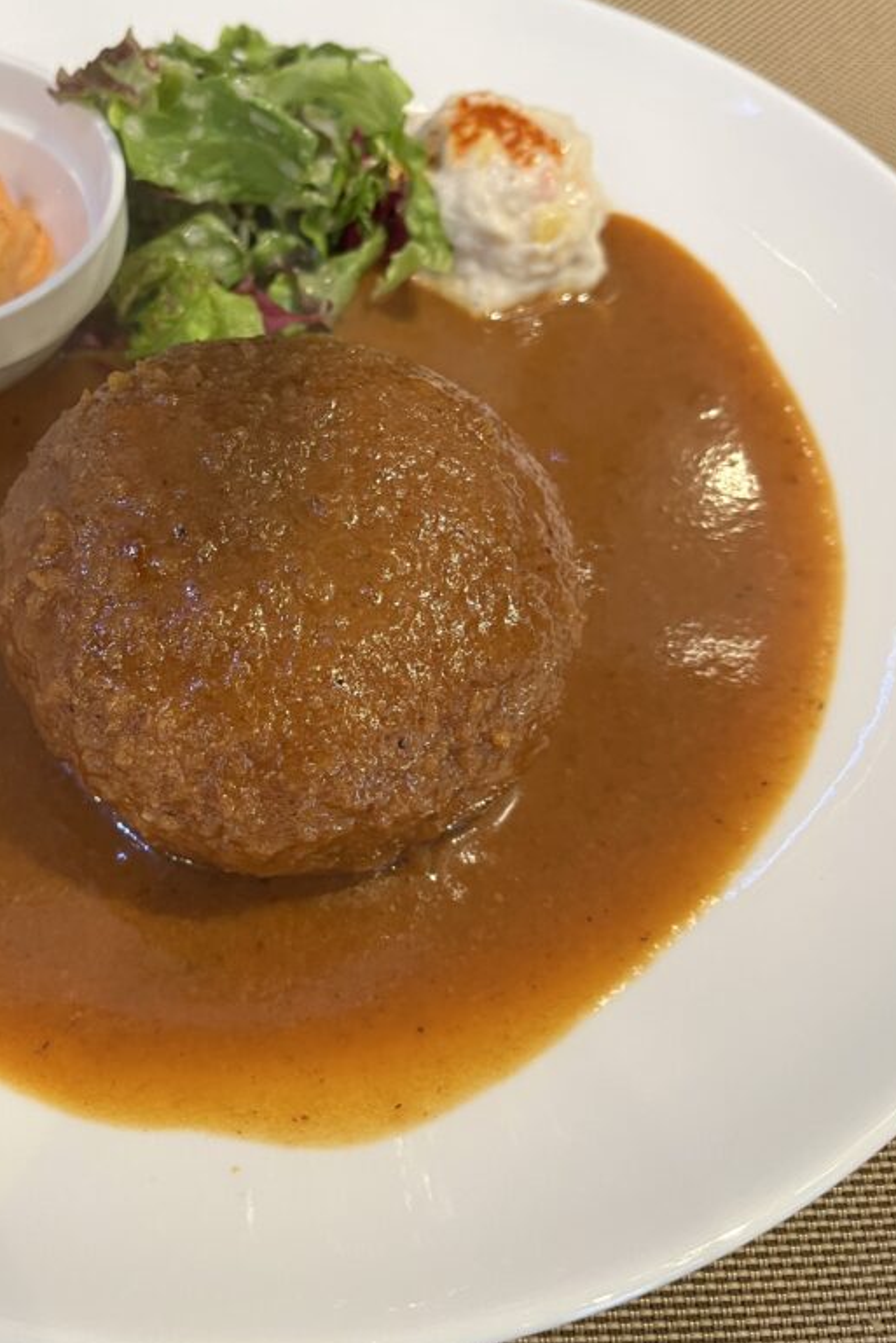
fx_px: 1343
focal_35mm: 36
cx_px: 250
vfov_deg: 52.8
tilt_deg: -54.4
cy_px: 545
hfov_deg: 36.2
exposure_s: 1/60
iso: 160
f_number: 1.6
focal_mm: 5.1
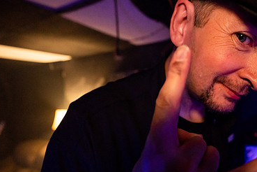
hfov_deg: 75.0
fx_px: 157
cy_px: 102
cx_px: 180
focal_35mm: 22
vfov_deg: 56.9
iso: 2500
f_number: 2.8
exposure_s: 1/250
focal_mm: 14
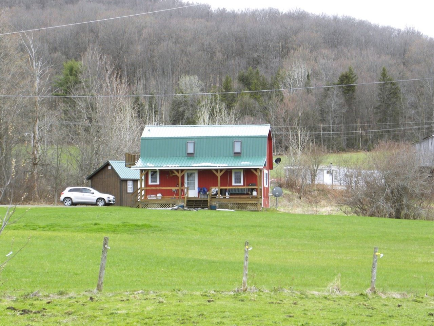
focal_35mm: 129
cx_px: 217
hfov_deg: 15.3
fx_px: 1617
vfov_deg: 11.5
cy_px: 163
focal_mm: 23
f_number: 5
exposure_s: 1/80
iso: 64
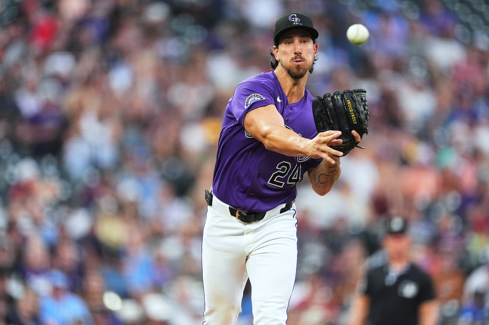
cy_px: 162
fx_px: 8147
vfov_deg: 2.3
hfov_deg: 3.4
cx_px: 244
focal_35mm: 600
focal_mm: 600
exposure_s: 1/2000
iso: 3200
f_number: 4
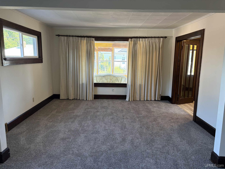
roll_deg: -0.4
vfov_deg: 53.1
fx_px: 169
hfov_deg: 67.3
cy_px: 84
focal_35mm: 26
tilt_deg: -9.4
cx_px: 112
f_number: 1.6
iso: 125
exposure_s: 1/60
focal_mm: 5.96
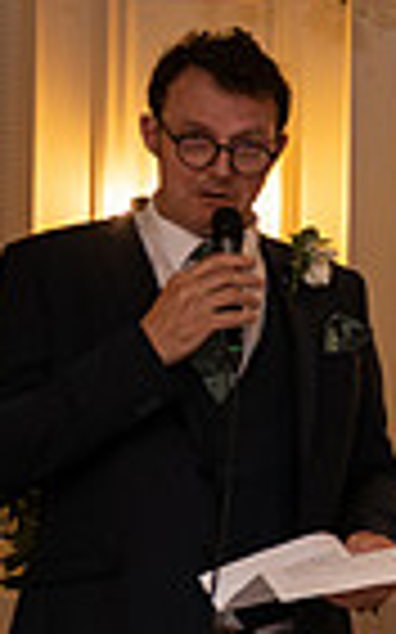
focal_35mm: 202
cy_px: 393
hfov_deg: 6.0
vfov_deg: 10.4
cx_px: 1220
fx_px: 3492
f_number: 3.5
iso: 640
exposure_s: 1/160
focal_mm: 48
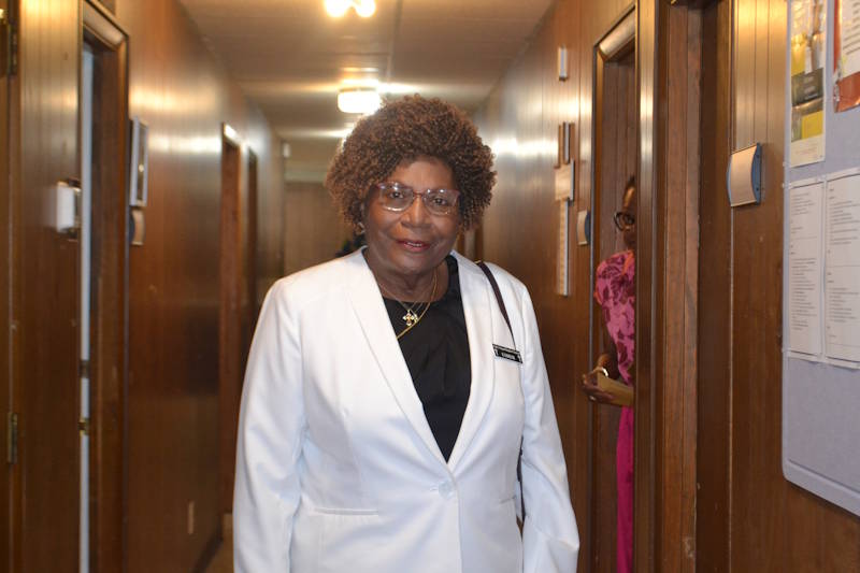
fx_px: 1648
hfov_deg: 29.2
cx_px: 430
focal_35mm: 69
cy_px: 286
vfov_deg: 19.7
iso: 2200
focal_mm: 46
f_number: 5.3
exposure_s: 1/60
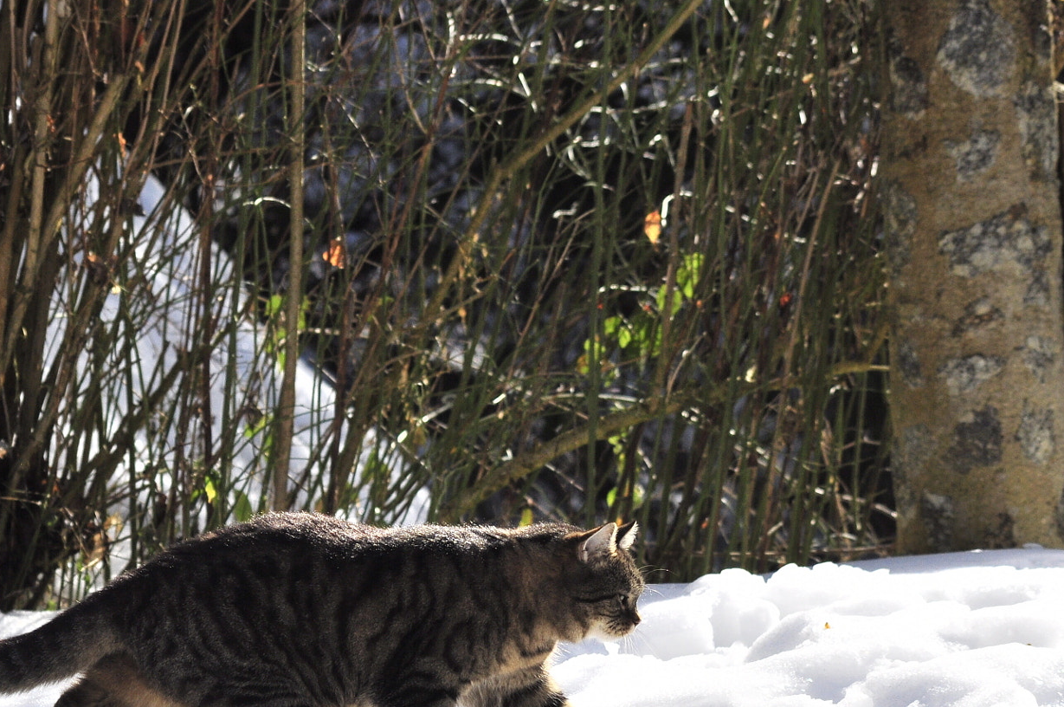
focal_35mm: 195
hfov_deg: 10.6
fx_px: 5756
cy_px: 583
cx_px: 430
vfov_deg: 7.0
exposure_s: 1/4000
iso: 400
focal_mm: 78
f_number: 5.6
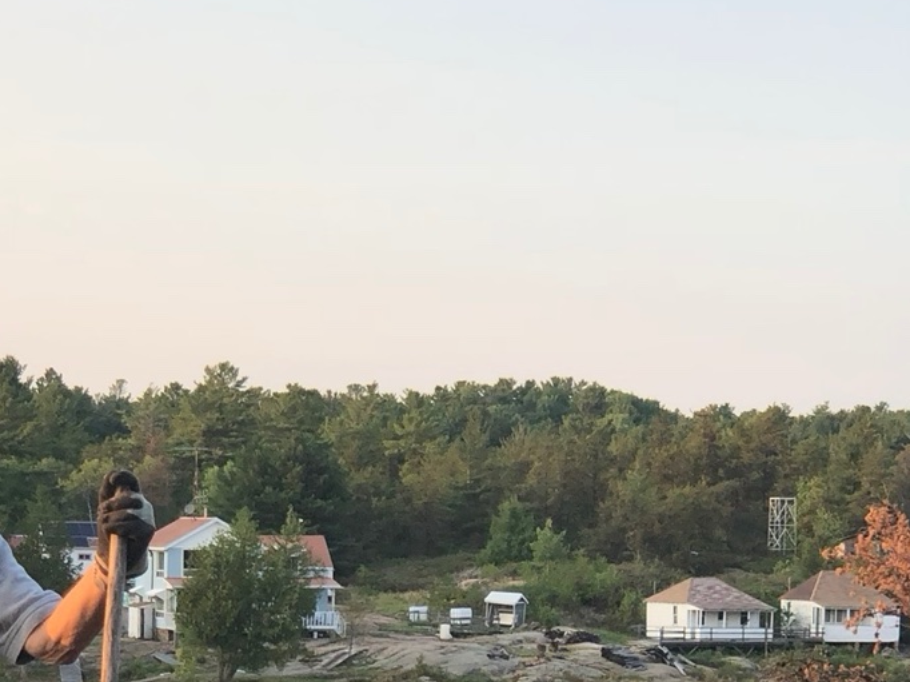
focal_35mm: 122
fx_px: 3206
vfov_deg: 12.0
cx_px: 424
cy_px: 695
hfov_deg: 16.2
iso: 16
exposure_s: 1/201
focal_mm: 6
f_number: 2.4
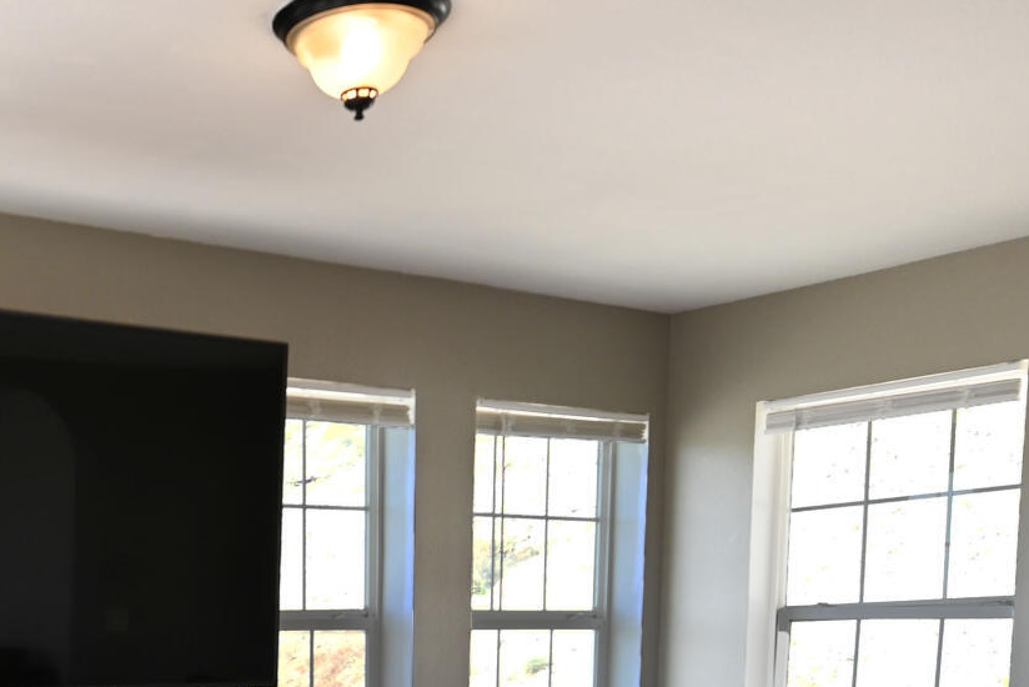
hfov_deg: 35.5
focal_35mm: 51
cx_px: 22
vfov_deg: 24.0
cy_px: 836
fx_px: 1458
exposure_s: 1/200
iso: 100
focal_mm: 14
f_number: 3.2
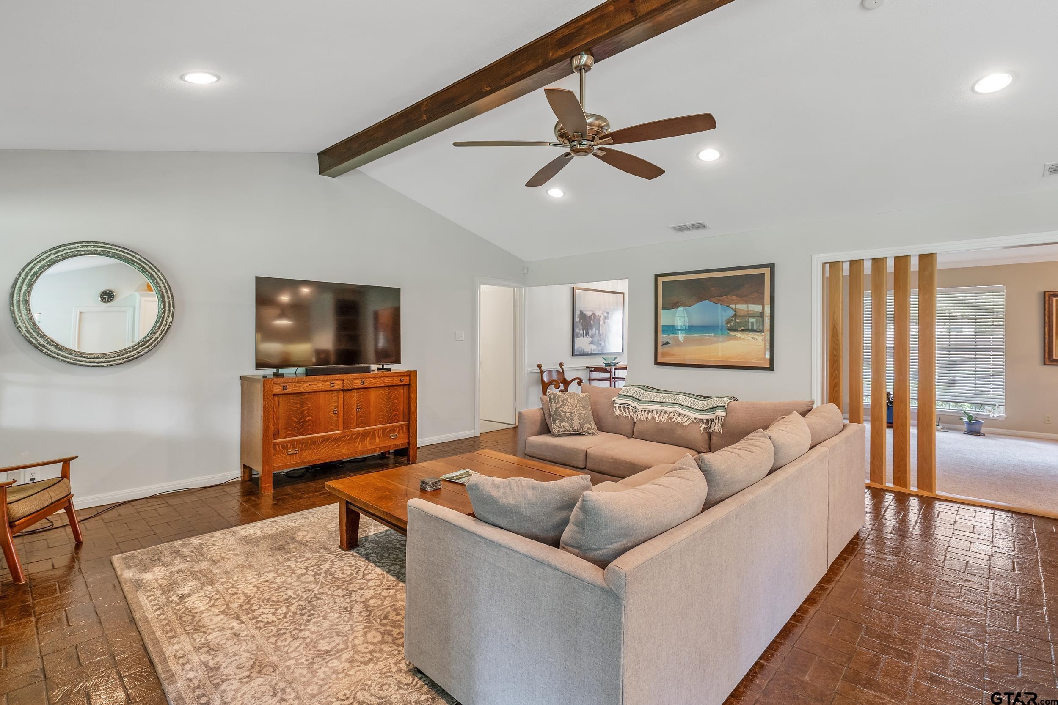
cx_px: 529
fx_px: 500
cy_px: 352
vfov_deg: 70.4
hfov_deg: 93.3
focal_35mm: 17
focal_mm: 17
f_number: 8
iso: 800
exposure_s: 1/5
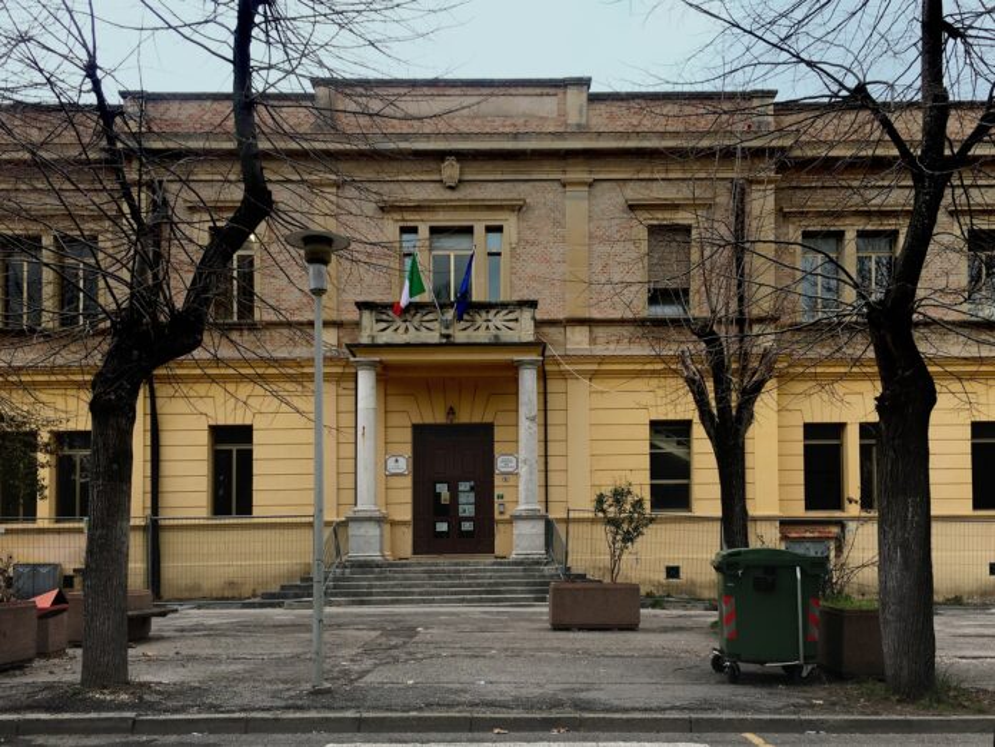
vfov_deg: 48.2
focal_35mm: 29
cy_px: 374
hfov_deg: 61.7
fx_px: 834
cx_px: 498
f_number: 2.2
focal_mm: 4.15
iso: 25
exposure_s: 1/240
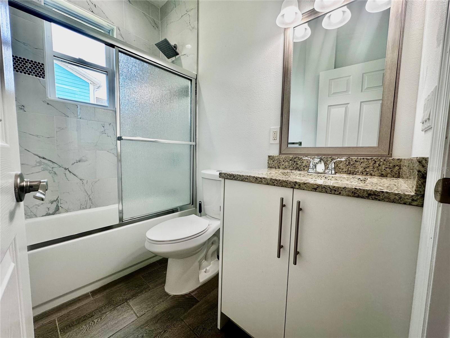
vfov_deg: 85.7
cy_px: 169
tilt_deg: -4.7
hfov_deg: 102.1
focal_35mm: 14
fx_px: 182
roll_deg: -1.3
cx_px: 225
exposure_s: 1/120
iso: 80
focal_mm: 2.22
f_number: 2.2
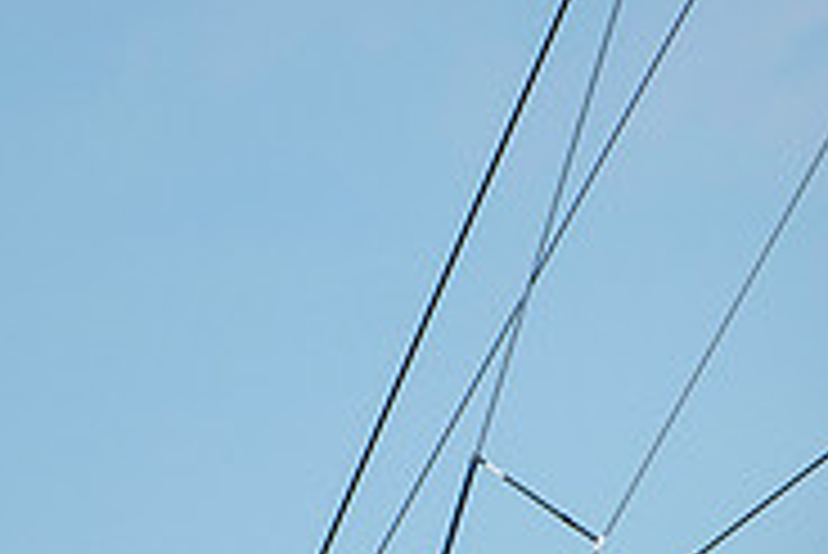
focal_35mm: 2220
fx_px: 51099
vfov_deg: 0.6
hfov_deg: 0.9
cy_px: 988
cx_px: 458
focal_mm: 400
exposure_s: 1/2000
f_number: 5.6
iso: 400
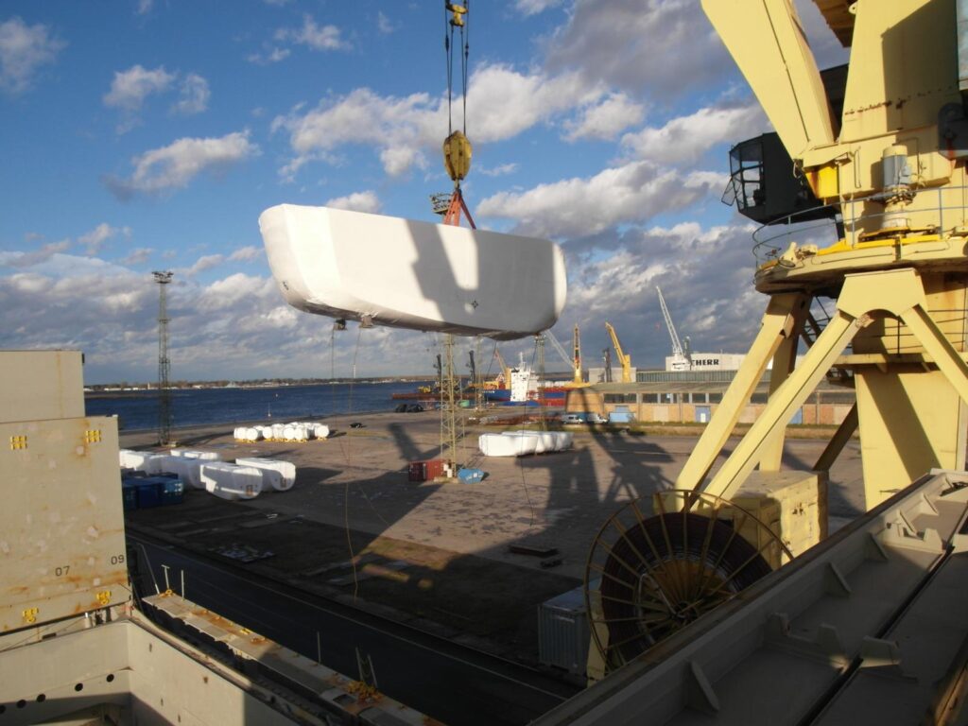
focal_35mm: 24
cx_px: 484
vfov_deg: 56.8
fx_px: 671
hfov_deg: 71.6
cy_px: 363
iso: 80
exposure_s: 1/750
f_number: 4.4
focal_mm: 5.2
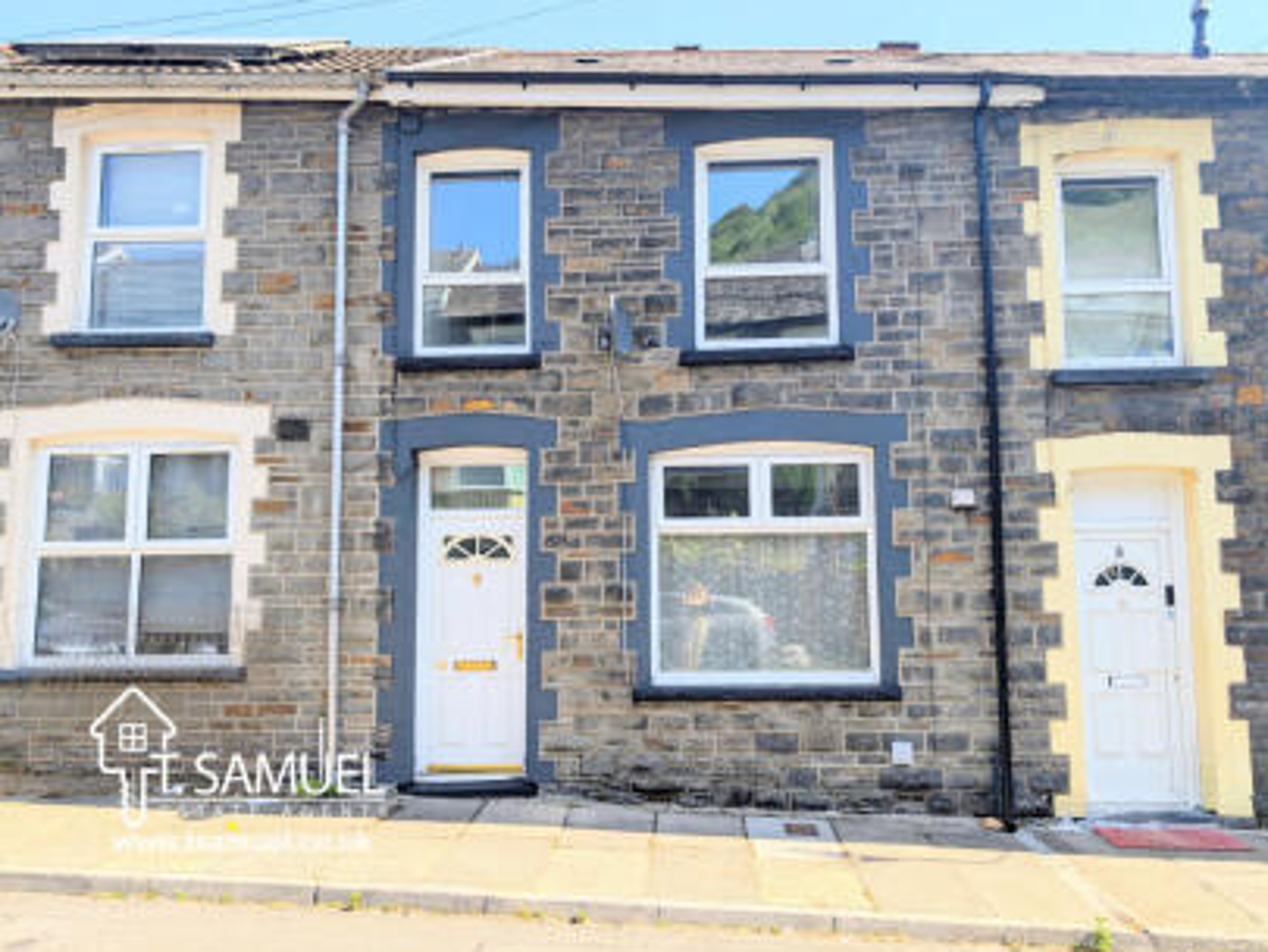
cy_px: 487
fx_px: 916
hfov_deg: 69.4
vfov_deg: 54.9
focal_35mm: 25
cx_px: 631
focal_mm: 6.9
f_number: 1.68
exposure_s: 1/546
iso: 21
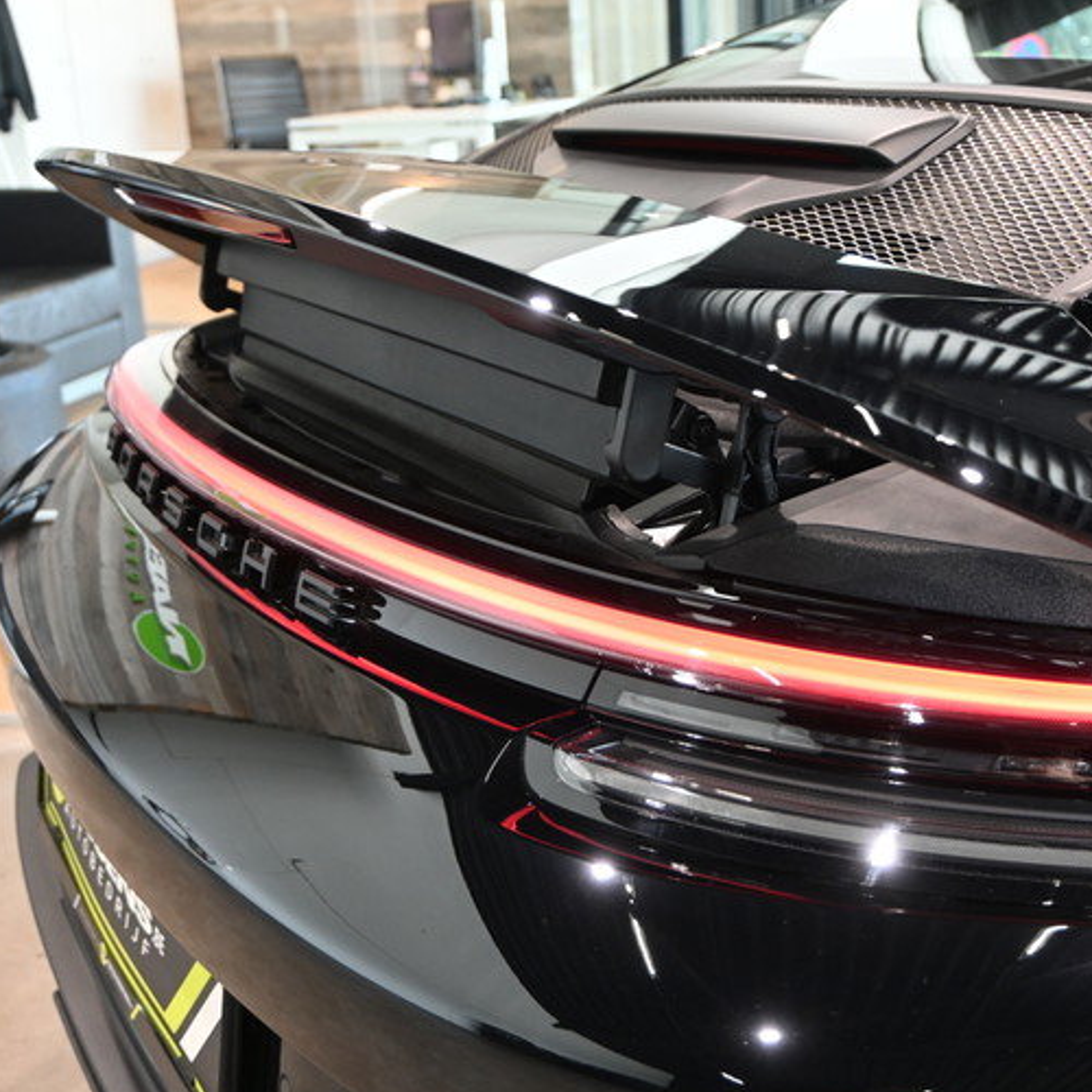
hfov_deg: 38.2
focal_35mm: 44
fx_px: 1570
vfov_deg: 38.4
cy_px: 539
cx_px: 645
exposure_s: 1/125
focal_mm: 22.5
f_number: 4
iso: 900
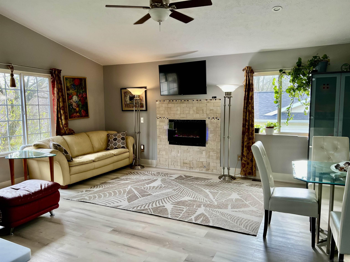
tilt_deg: -5.7
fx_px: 263
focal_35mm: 26
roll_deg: +0.0
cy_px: 131
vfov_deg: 53.1
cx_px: 175
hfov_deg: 67.3
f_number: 1.5
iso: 80
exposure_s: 1/120
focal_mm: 5.7
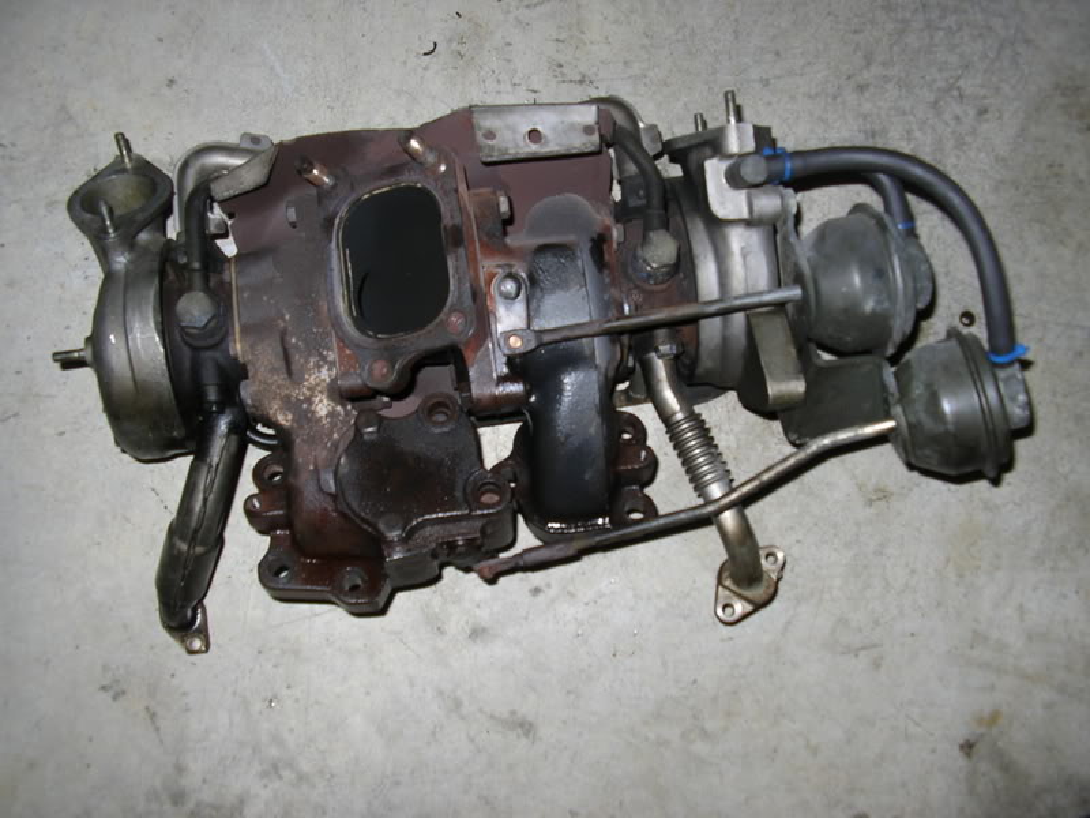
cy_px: 409
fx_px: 1197
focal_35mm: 38
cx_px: 545
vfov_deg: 37.7
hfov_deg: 49.0
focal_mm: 5.8
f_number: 2.9
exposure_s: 1/60
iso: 50
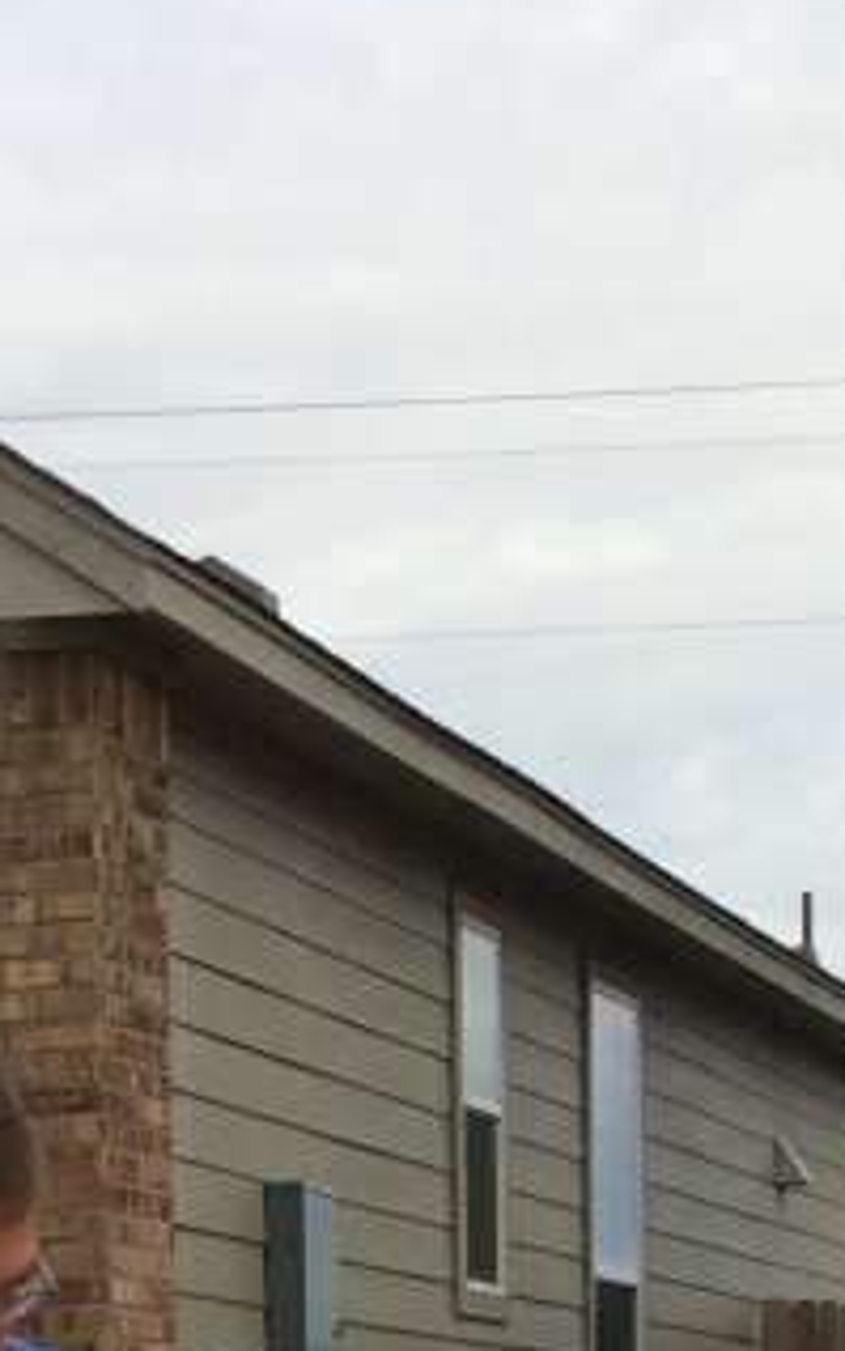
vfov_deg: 14.6
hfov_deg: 9.9
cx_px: 127
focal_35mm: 132
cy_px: 2092
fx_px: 4859
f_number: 2.2
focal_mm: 4.15
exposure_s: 1/1866
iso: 32
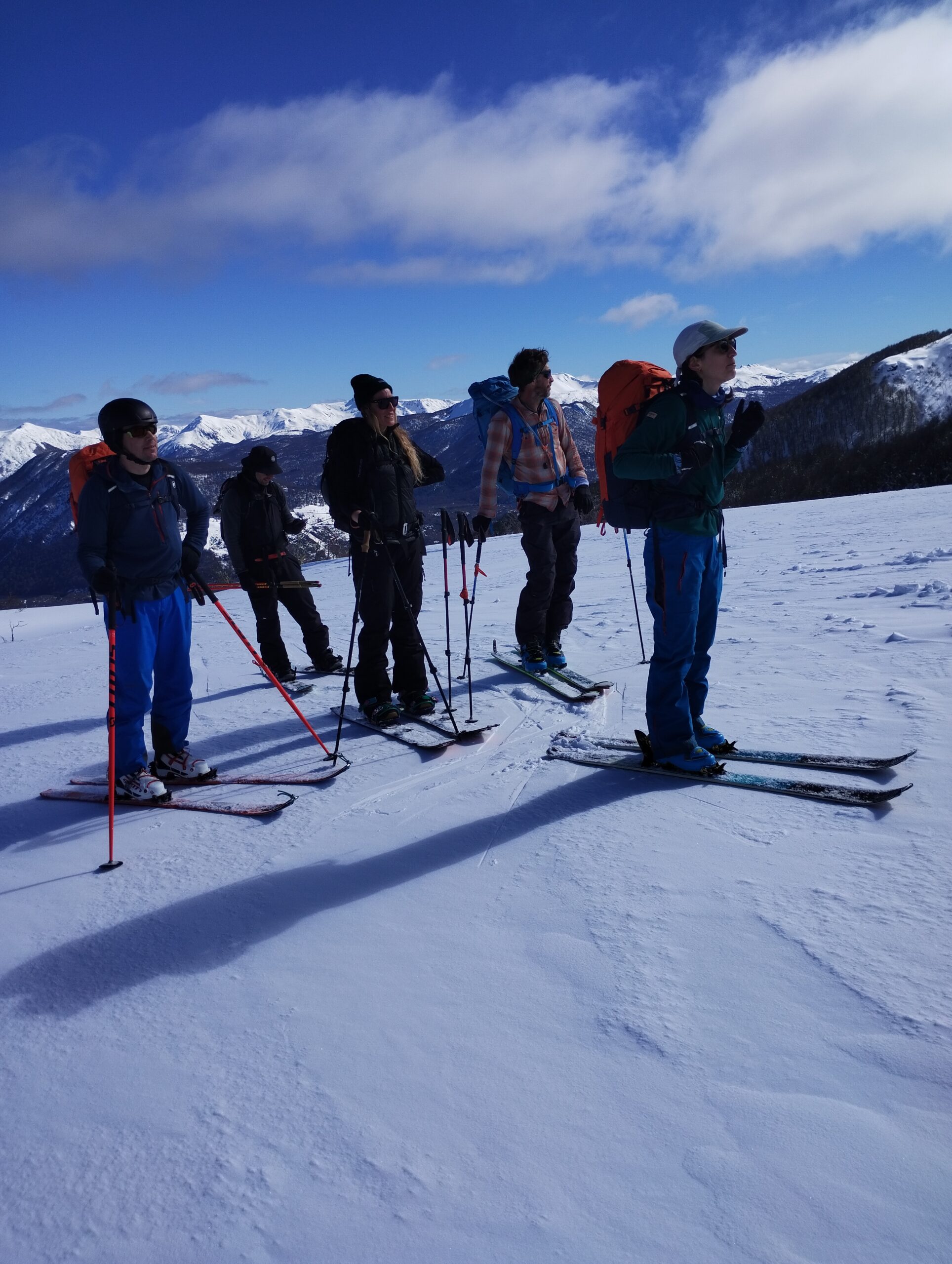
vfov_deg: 63.4
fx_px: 1024
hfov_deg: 49.9
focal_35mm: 28
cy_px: 632
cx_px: 476
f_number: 1.8
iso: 100
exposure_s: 1/1752
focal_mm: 4.27
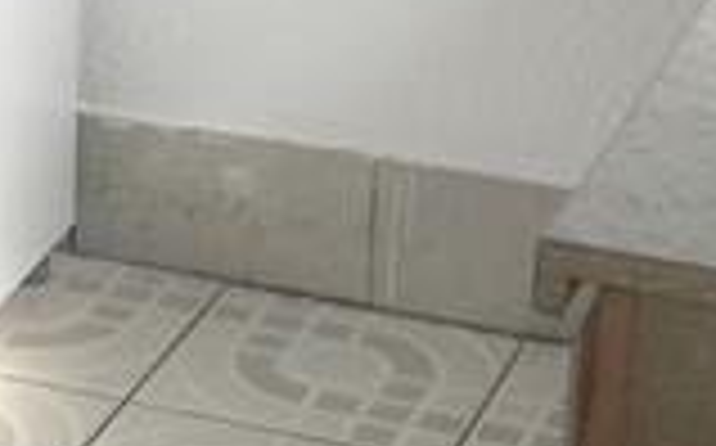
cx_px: -239
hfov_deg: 10.9
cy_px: -730
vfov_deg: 6.6
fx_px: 3645
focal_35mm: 187
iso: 80
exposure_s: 1/60
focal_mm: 7.4
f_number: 3.6
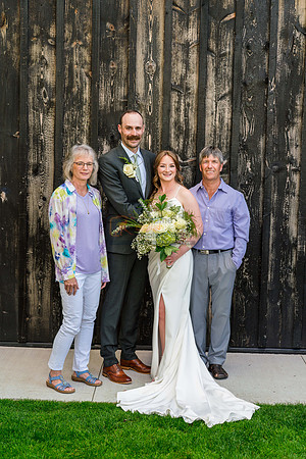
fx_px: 714
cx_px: 153
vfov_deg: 35.6
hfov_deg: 24.2
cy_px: 230
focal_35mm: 56
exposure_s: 1/500
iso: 400
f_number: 3.5
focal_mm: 56
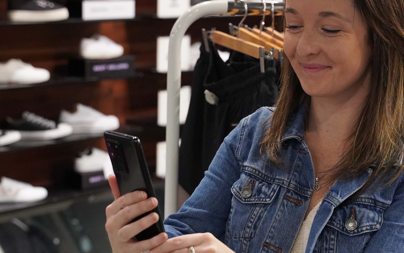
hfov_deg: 22.3
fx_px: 1024
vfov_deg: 14.0
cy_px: 208
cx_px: 212
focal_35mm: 93
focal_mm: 47
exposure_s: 1/160
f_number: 4
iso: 5000
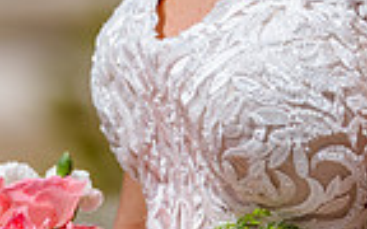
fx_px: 7021
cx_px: 104
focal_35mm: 702
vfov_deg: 1.9
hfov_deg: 3.0
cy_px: -278
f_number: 3.5
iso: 160
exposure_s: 1/8000
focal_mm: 160
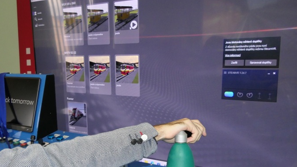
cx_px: 105
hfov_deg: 44.9
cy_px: 131
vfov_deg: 26.1
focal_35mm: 45
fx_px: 354
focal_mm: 8.8
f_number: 2.8
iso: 800
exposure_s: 1/60
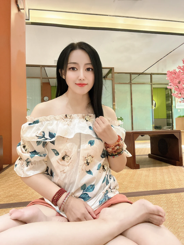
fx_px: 163
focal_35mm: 23
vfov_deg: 73.9
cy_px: 122
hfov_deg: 58.9
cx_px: 92
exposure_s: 1/25
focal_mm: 2.69
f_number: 1.9
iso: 320
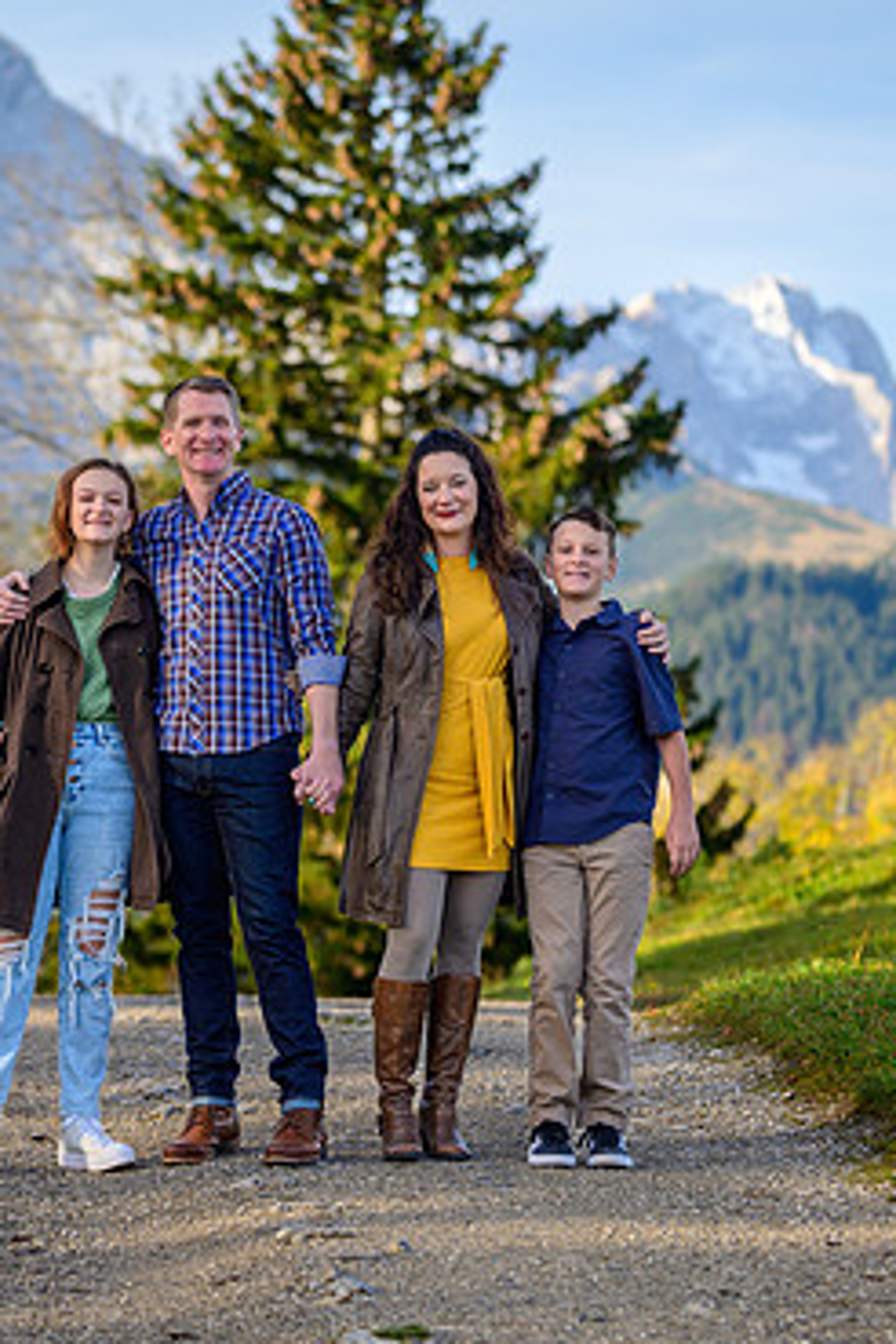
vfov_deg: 13.3
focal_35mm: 154
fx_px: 5749
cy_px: 696
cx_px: 463
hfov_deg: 8.9
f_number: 3.2
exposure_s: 1/1000
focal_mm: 98
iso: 100
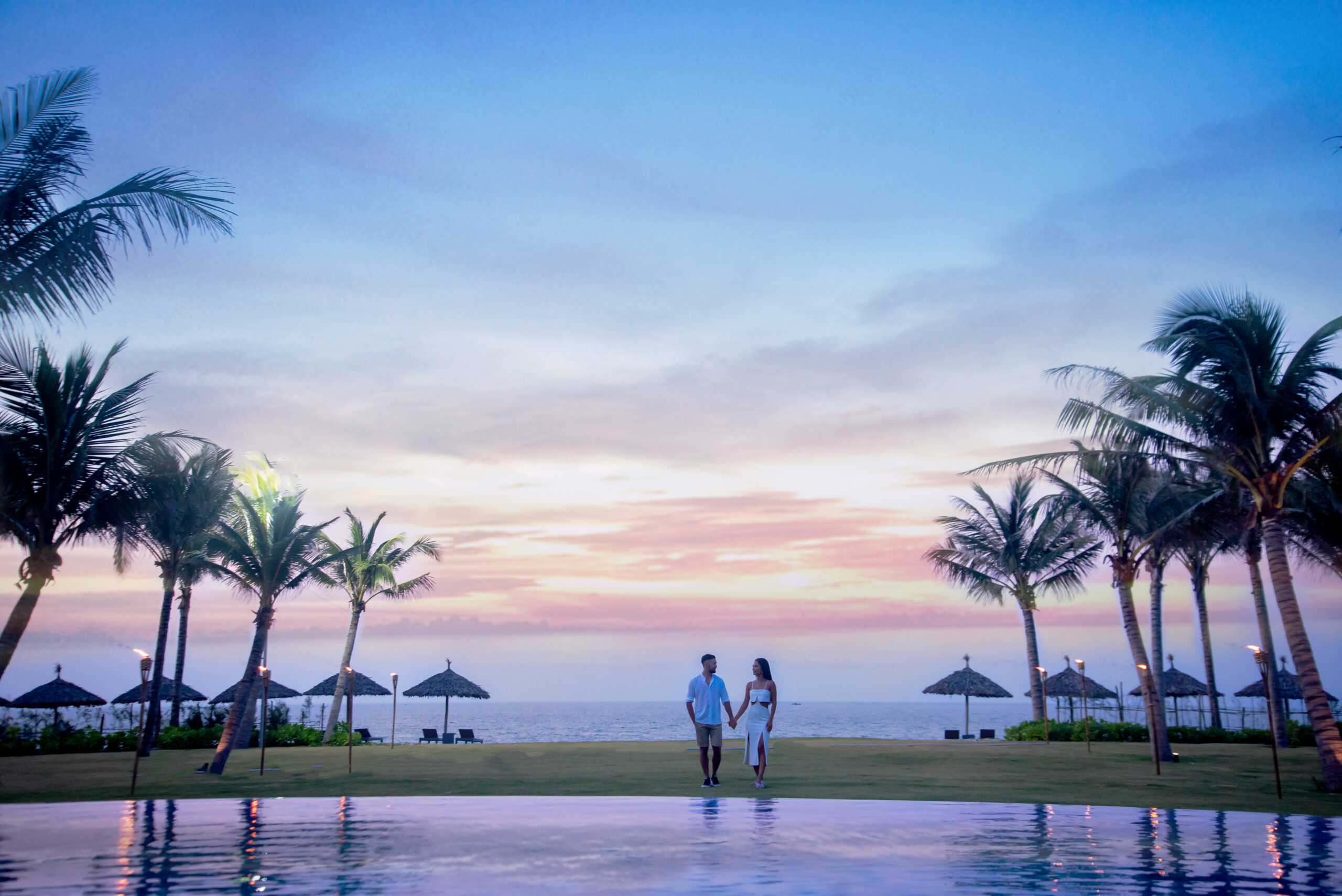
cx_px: 671
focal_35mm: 42
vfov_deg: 31.9
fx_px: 1566
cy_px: 448
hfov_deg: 46.4
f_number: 5.6
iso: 1250
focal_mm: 42
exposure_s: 1/160
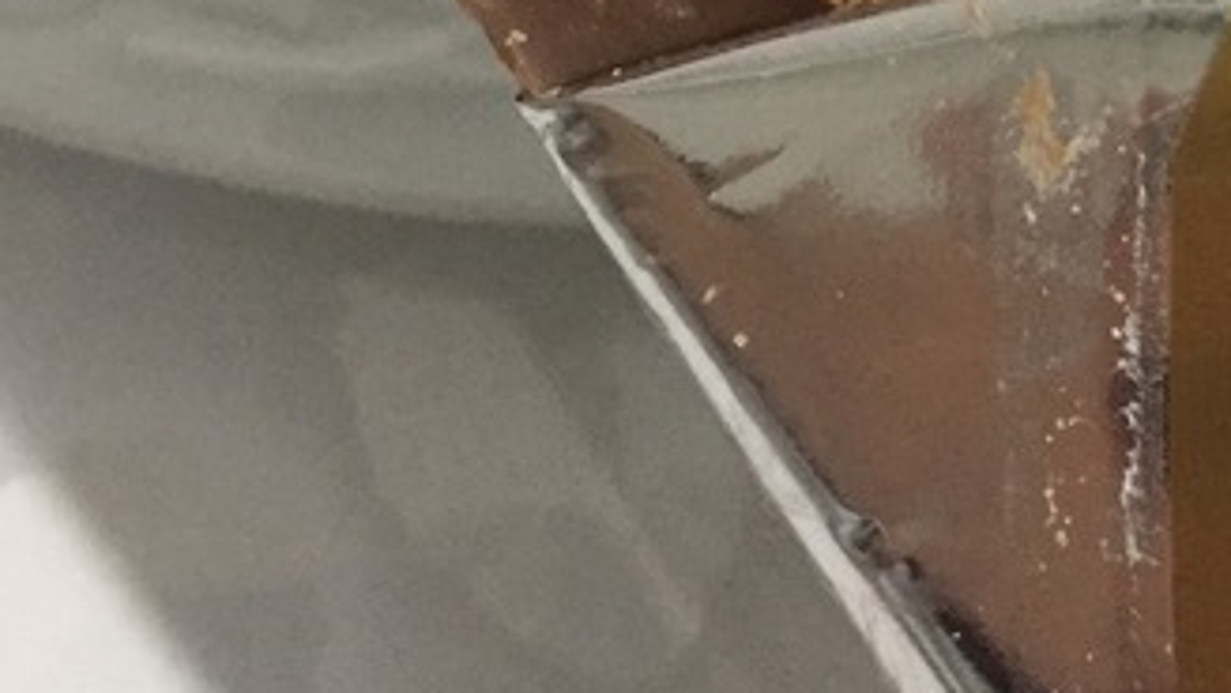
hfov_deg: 23.9
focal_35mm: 89
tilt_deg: -68.7
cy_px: -554
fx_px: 2905
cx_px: 632
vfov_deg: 12.4
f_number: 2.2
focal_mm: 4.15
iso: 250
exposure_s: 1/25
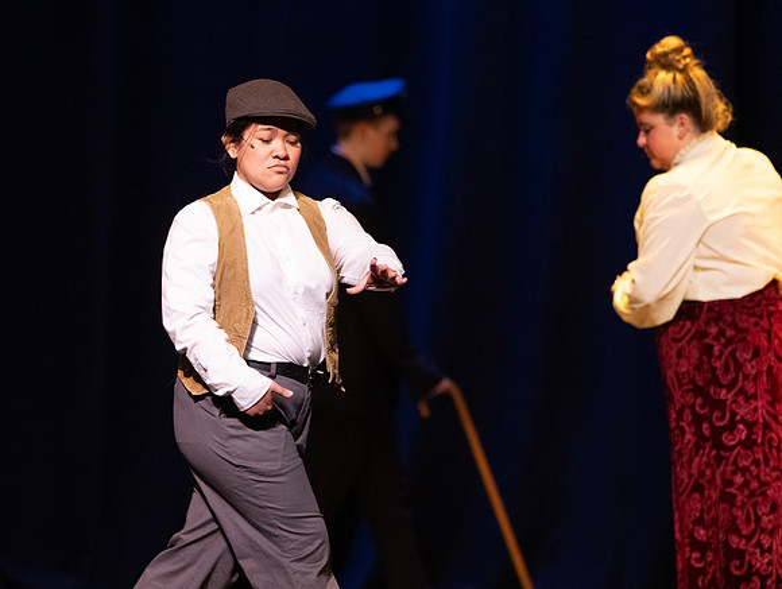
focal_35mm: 425
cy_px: 285
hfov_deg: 4.7
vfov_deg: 3.5
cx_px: 243
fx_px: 9613
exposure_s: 1/250
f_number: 2.8
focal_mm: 300
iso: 6400
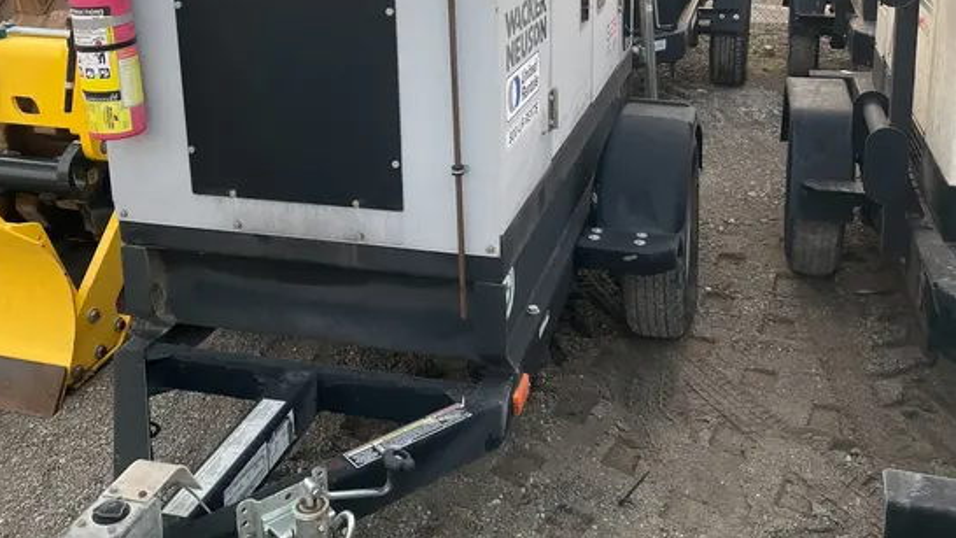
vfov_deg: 30.0
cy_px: 62
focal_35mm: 38
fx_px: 963
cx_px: 476
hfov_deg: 52.8
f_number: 1.6
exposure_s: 1/121
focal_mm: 5.1
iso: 64
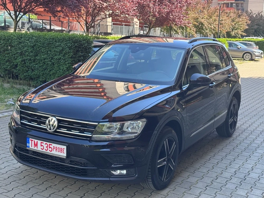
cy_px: 99
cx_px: 132
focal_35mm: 48
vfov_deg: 30.3
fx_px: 366
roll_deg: -1.7
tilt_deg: -9.1
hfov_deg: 39.7
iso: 64
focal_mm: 6.76
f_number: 1.78
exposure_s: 1/407
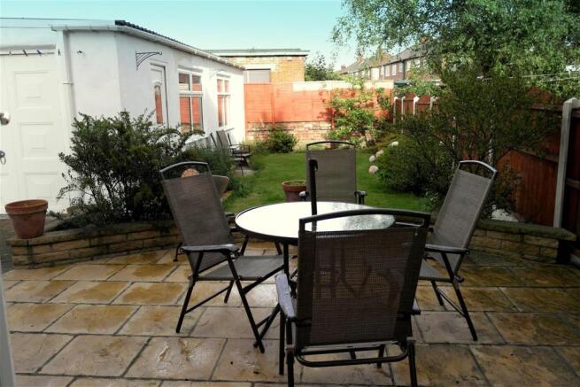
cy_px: 194
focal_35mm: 30
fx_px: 483
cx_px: 290
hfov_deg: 61.9
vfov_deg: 43.6
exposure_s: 1/250
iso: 100
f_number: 2.8
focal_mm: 20
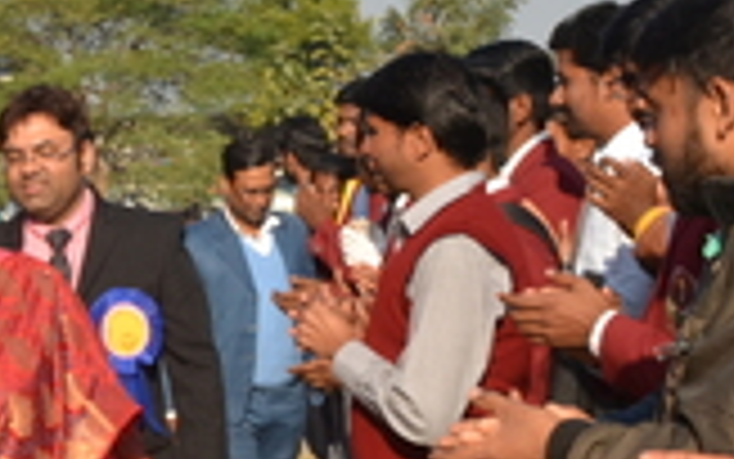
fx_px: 3142
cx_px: -225
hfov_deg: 12.9
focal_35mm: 157
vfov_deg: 8.3
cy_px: 414
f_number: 13
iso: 250
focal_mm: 24
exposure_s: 1/200
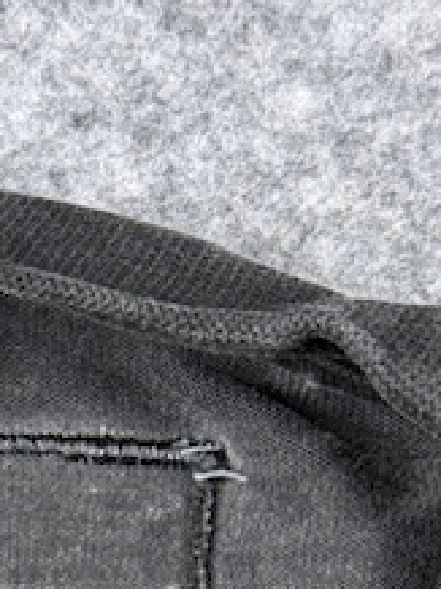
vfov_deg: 13.7
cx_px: 43
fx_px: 2400
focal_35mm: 141
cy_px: 684
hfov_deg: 10.4
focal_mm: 6.76
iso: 80
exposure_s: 1/100
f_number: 1.78
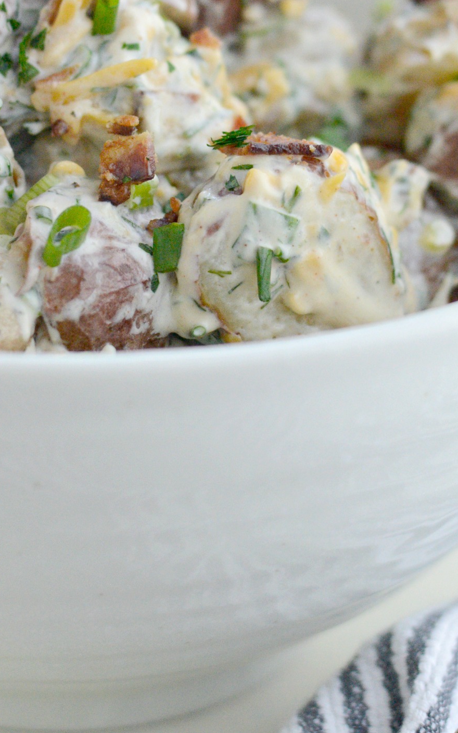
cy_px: 120
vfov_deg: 17.2
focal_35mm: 120
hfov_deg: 10.9
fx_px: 2398
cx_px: 253
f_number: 2.8
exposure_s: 1/1000
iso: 3200
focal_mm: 50
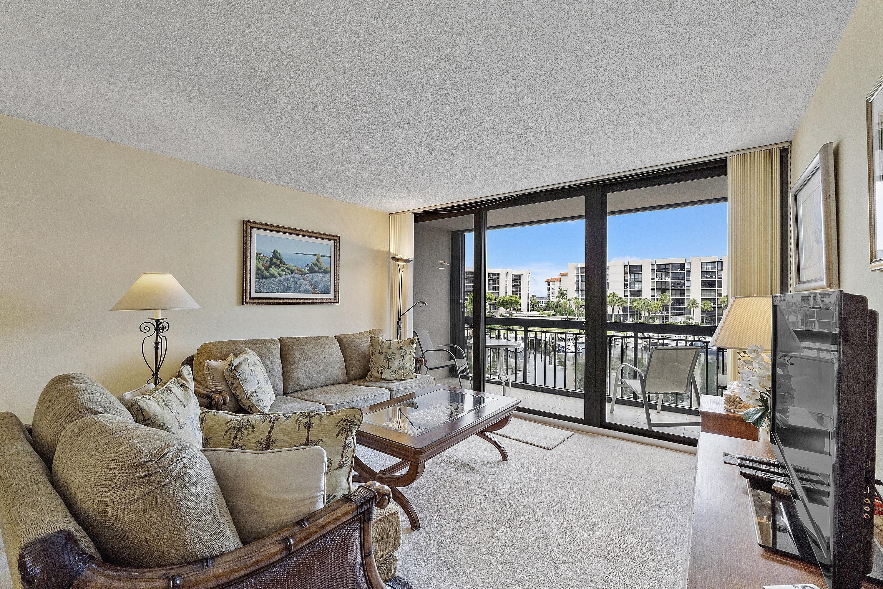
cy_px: 294
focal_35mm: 15
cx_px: 442
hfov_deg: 100.4
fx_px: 368
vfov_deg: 77.3
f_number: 11
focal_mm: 10
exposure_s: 1/10
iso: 160
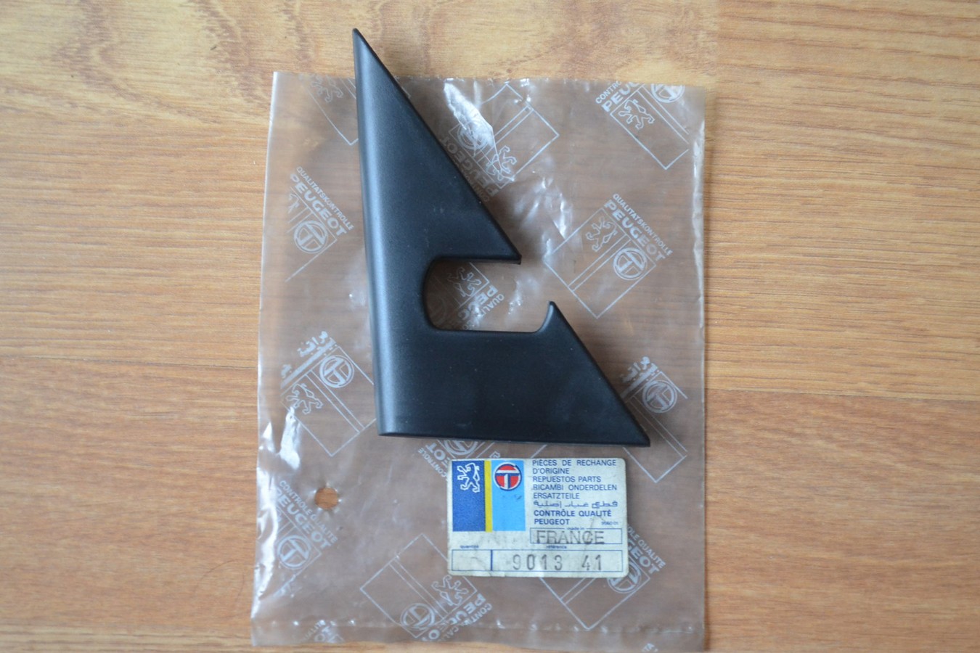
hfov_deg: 35.1
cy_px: 326
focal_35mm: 57
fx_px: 1552
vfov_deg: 23.8
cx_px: 490
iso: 1800
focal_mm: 38
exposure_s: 1/60
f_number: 5
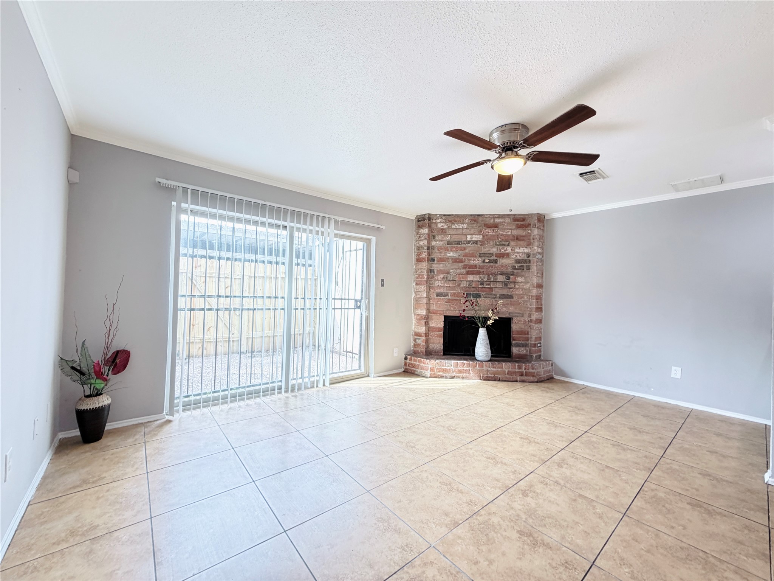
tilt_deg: +2.2
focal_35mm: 14
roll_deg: -0.9
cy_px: 290
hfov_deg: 102.1
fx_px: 313
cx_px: 387
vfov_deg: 85.7
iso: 250
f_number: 2.2
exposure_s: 1/60
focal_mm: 2.22
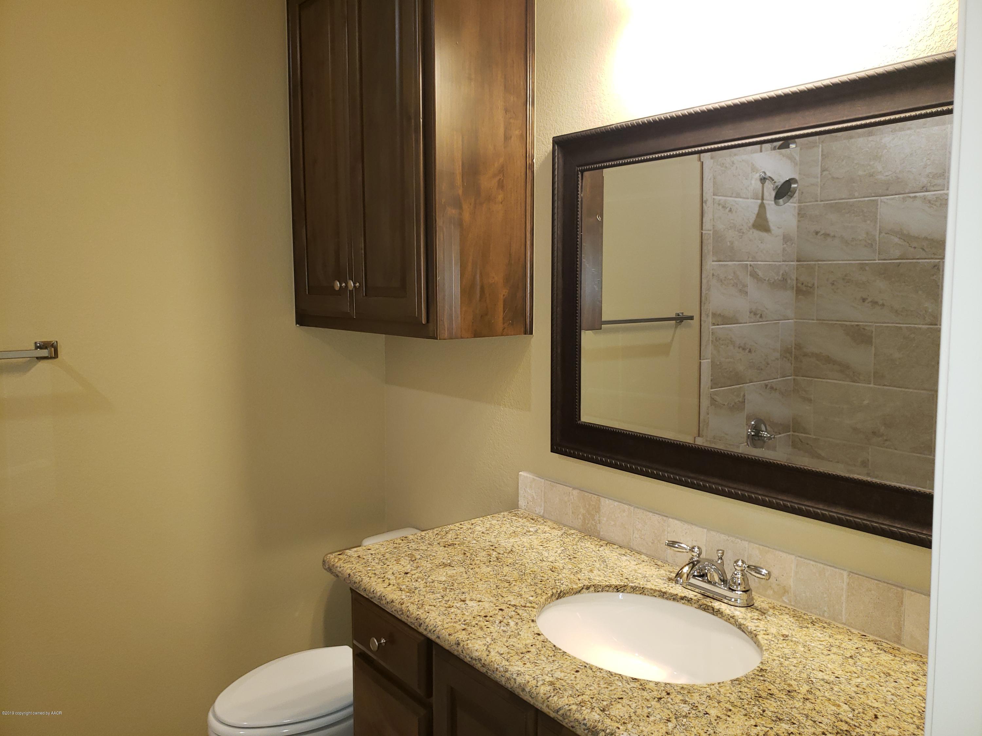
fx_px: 738
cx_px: 491
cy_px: 368
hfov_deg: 67.3
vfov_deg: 53.1
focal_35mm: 26
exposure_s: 1/40
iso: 100
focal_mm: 4.3
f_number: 1.5
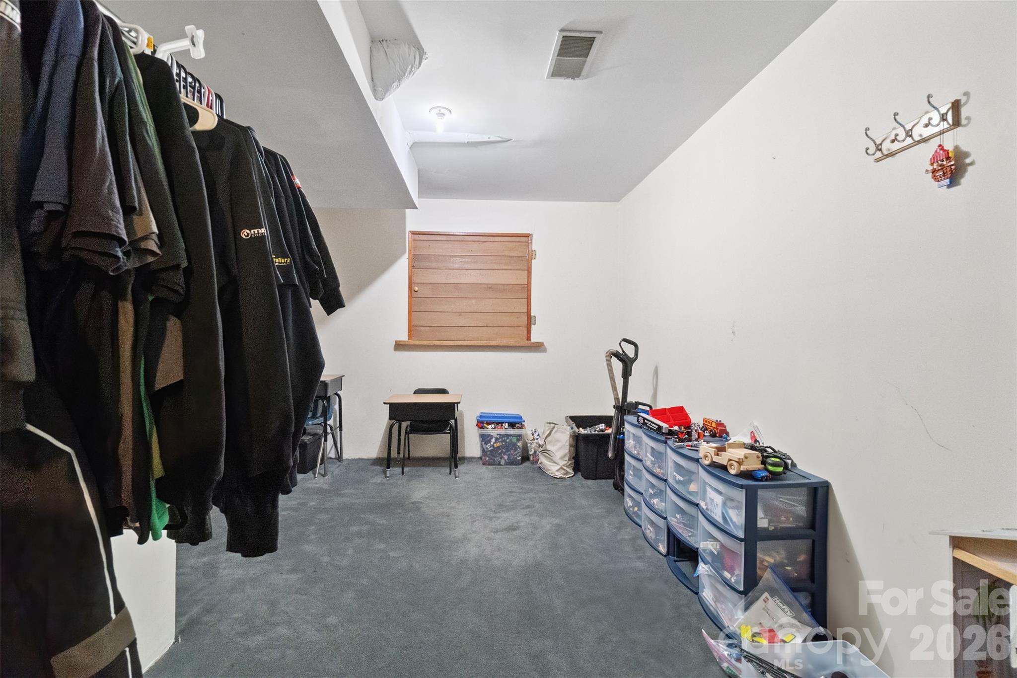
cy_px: 339
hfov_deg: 100.4
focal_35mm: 15
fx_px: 424
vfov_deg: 77.3
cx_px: 508
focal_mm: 10
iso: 6400
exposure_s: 1/15
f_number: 7.1
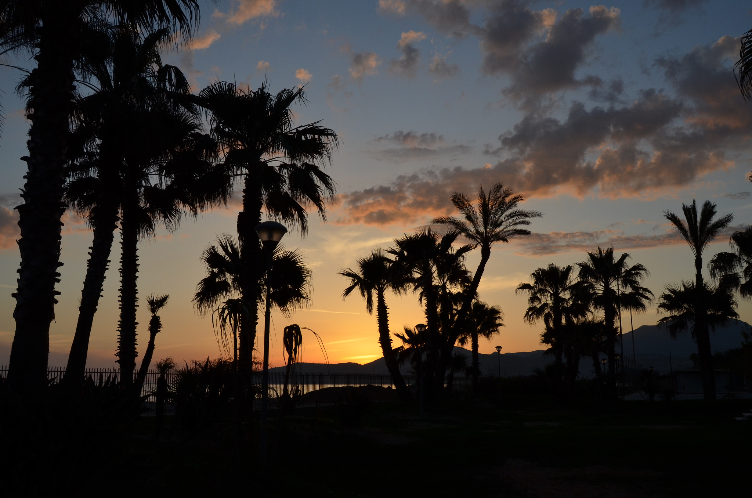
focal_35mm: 33
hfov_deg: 57.3
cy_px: 249
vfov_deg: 39.8
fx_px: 688
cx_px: 376
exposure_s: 1/320
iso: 320
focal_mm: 22
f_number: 11
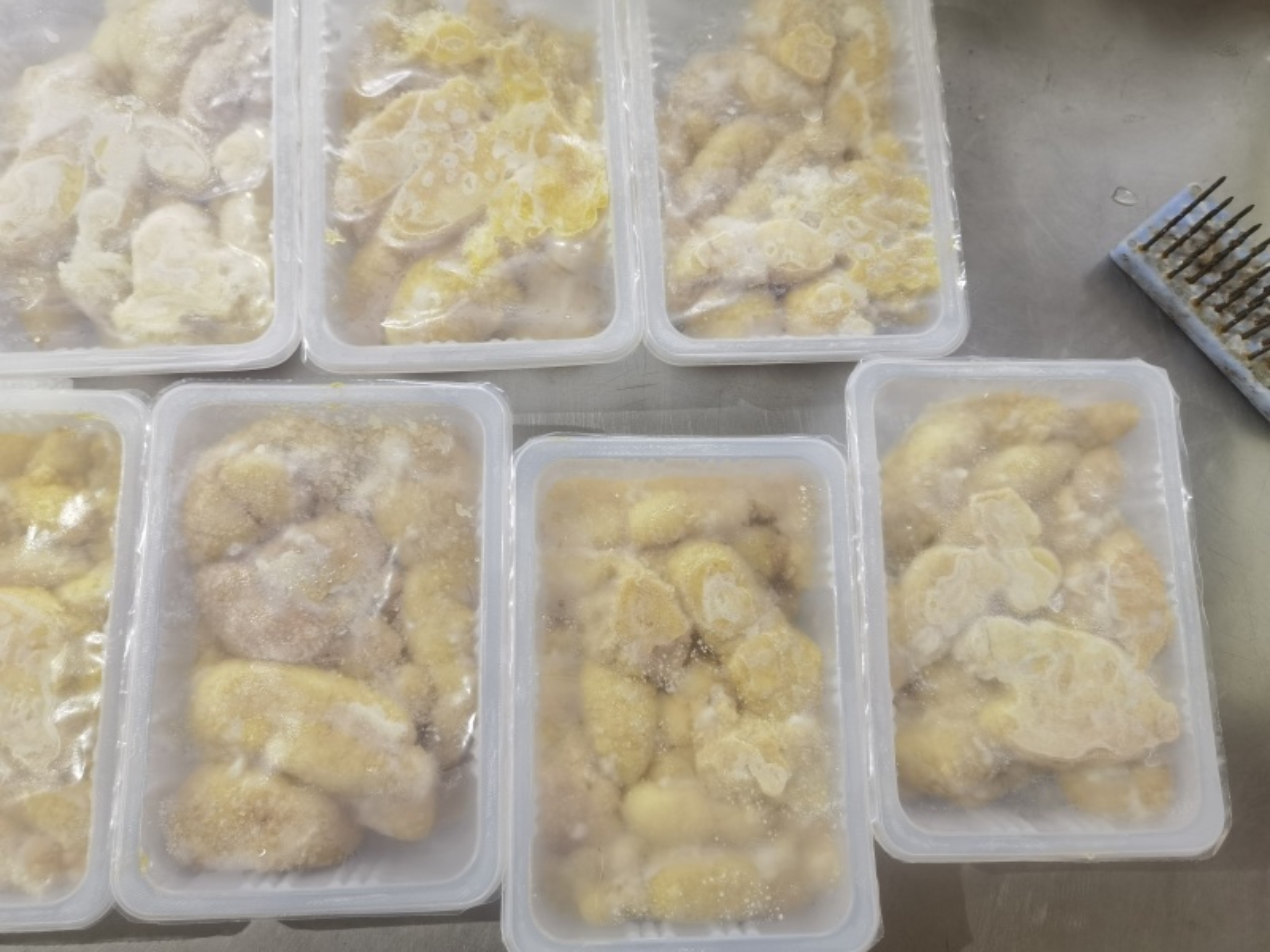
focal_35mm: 27
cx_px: 635
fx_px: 991
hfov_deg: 65.3
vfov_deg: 51.4
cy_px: 476
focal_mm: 6.67
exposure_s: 1/33.3
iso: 320
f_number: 1.9
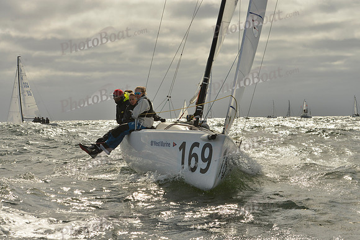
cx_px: 180
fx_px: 700
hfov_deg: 28.8
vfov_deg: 19.5
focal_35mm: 70
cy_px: 120
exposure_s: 1/2000
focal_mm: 70
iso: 400
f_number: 11
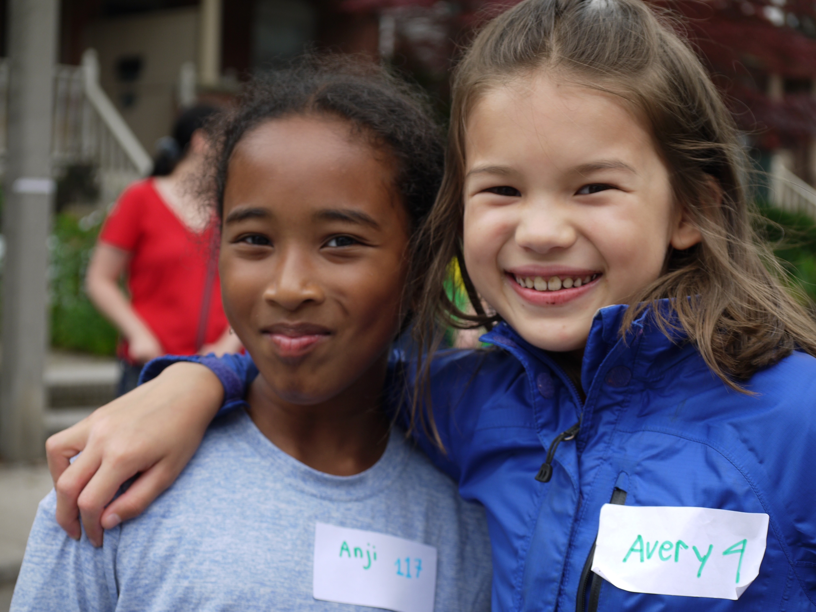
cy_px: 306
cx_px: 408
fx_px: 1650
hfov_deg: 27.8
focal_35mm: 70
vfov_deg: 21.0
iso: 100
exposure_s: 1/320
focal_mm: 35
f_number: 4
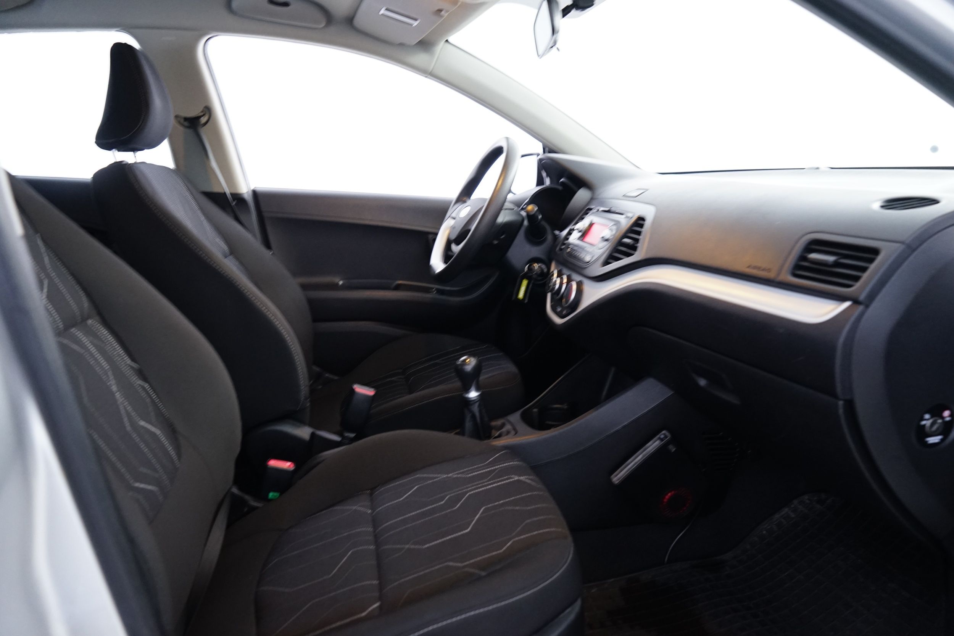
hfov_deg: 73.7
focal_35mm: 24
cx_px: 477
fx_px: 636
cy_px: 318
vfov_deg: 53.1
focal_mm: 24
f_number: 4.5
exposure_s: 1/10
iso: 2000
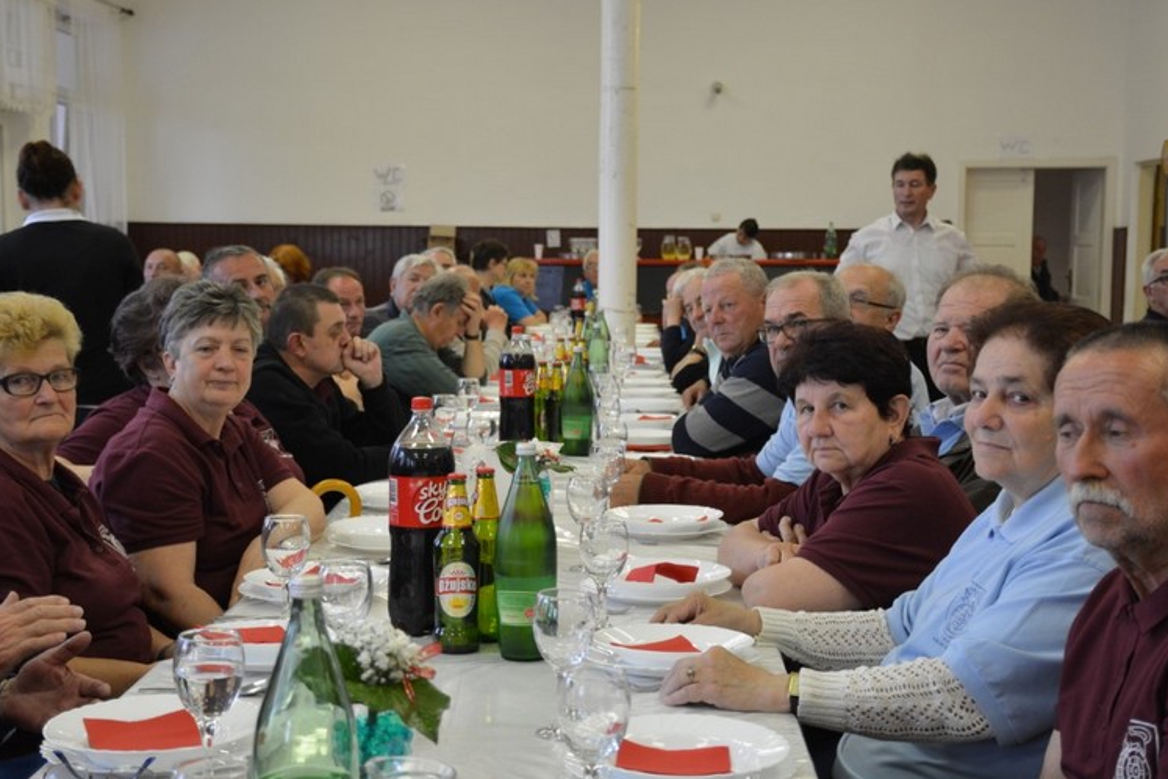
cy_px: 368
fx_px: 1817
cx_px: 555
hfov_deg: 35.6
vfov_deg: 24.2
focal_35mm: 56
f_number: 4.2
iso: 800
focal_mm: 34
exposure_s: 1/60
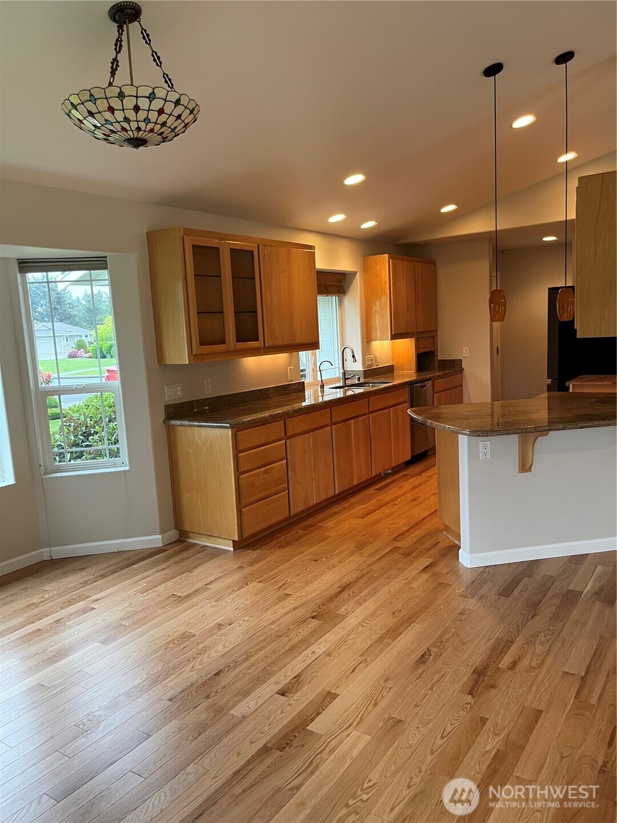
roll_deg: +3.8
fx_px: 618
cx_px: 308
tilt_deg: -7.3
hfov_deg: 53.1
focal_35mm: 26
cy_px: 412
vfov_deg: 67.3
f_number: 1.6
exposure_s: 1/60
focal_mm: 5.1
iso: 100
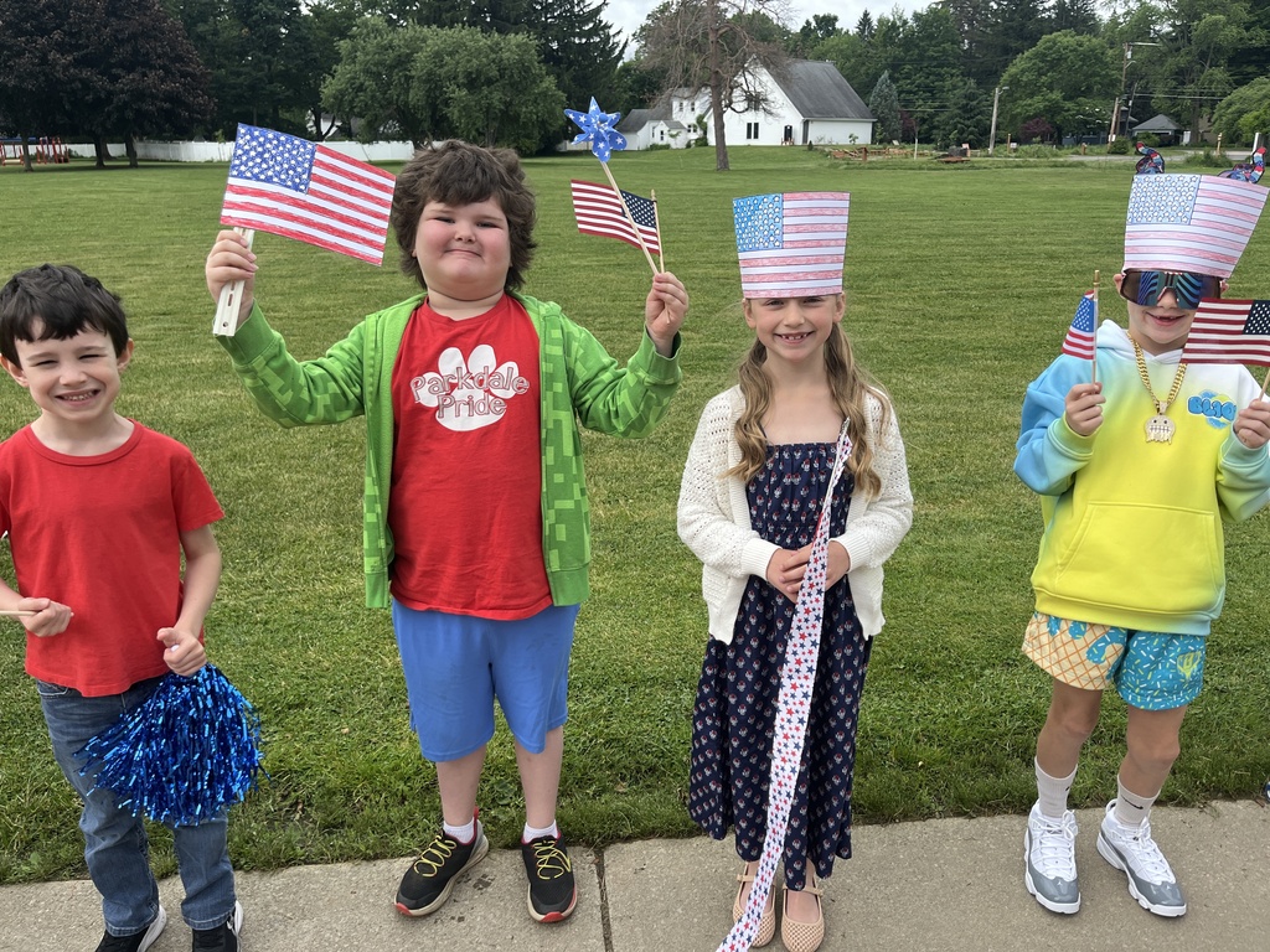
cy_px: 476
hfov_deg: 67.3
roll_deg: +1.3
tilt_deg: -19.5
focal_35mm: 26
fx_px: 954
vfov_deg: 53.1
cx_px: 635
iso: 50
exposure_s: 1/1086
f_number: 1.6
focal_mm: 5.1
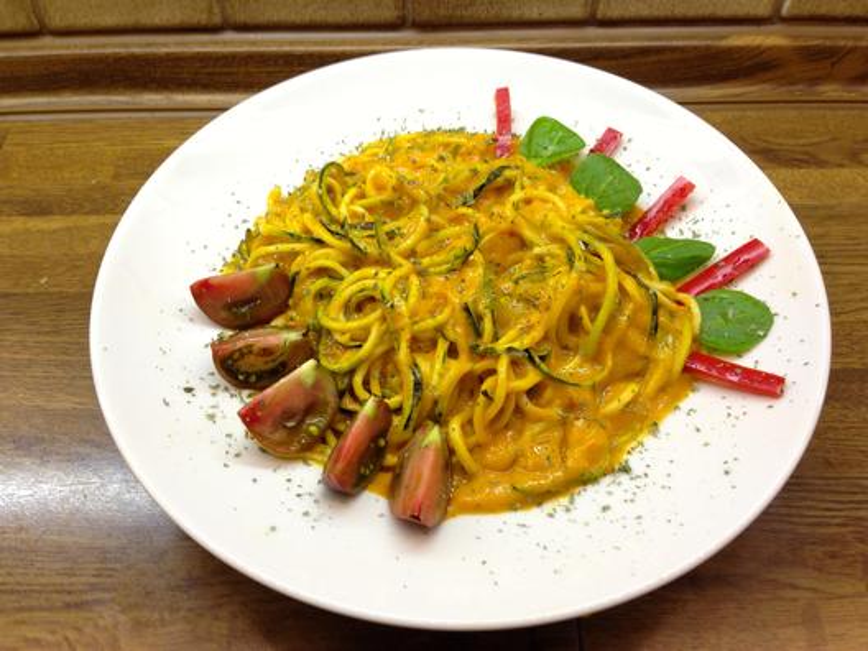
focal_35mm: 33
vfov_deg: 42.9
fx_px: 827
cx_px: 434
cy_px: 326
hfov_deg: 55.4
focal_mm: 4.12
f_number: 2.4
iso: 64
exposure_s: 1/24
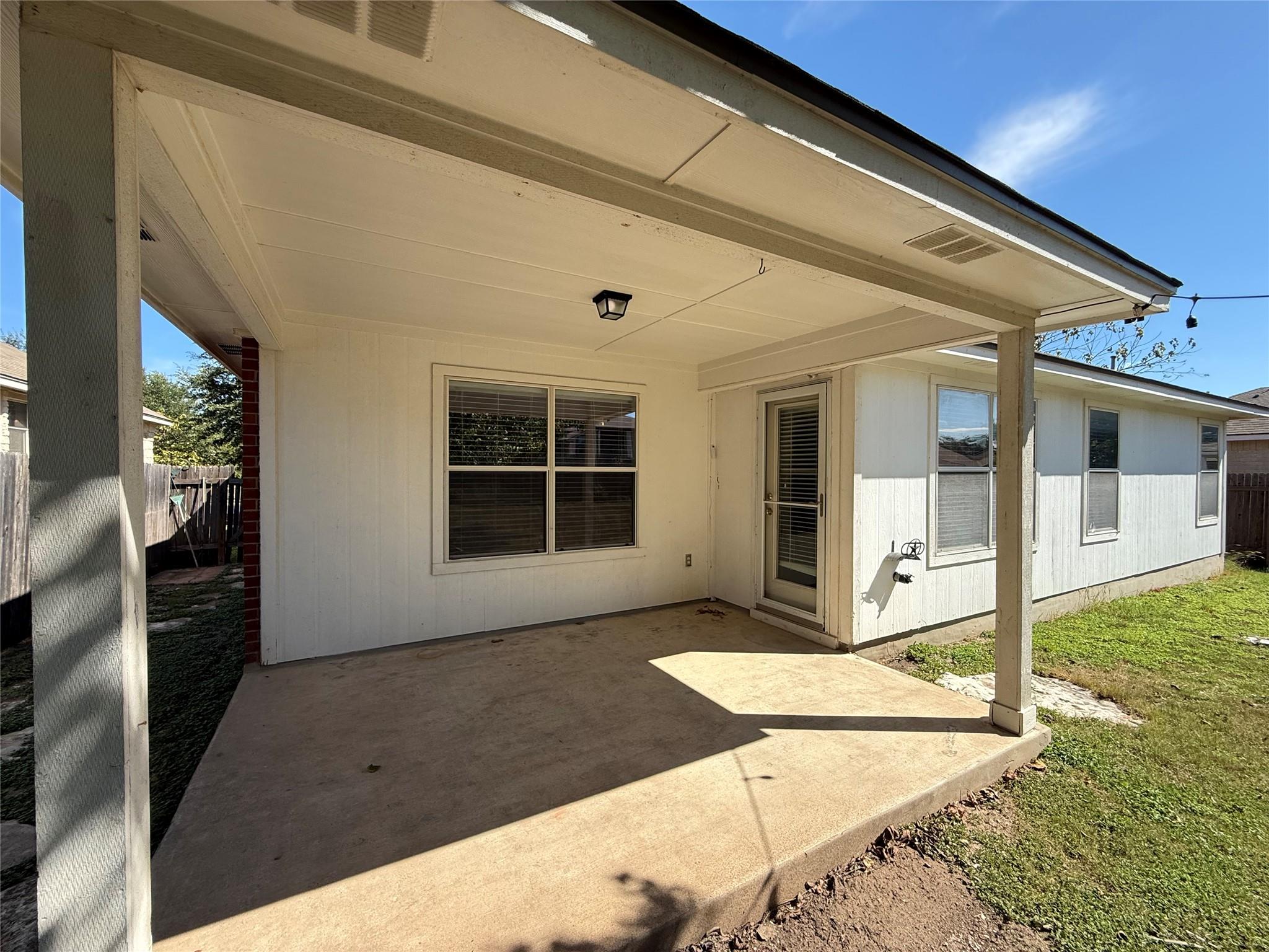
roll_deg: -0.2
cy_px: 476
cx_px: 634
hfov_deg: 102.1
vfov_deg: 85.7
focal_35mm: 14
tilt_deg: -0.3
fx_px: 513
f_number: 2.2
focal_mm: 2.22
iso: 64
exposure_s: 1/864
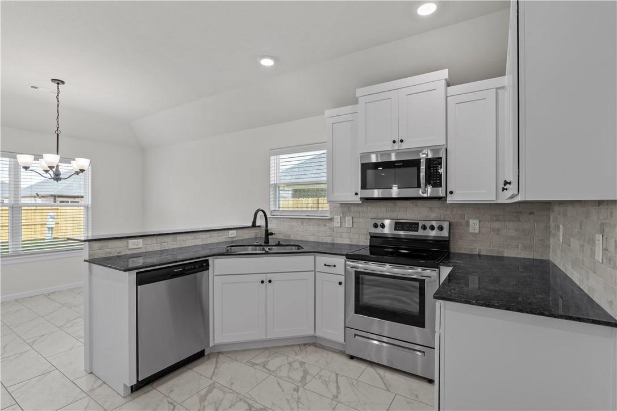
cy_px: 206
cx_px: 308
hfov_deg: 96.7
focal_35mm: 16
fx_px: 274
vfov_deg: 73.7
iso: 100
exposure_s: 1/3
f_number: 9
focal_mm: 16
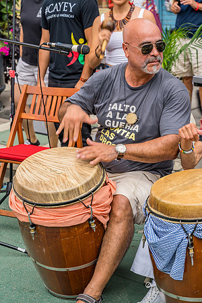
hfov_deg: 18.2
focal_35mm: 75
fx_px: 631
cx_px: 101
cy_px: 152
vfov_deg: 27.0
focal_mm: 75
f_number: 5.6
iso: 100
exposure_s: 1/80
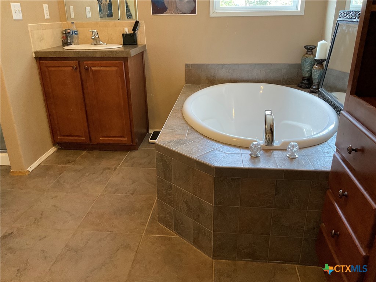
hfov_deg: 61.7
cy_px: 141
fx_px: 315
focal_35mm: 29
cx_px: 188
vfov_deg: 48.2
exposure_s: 1/60
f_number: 1.8
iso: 250
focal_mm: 3
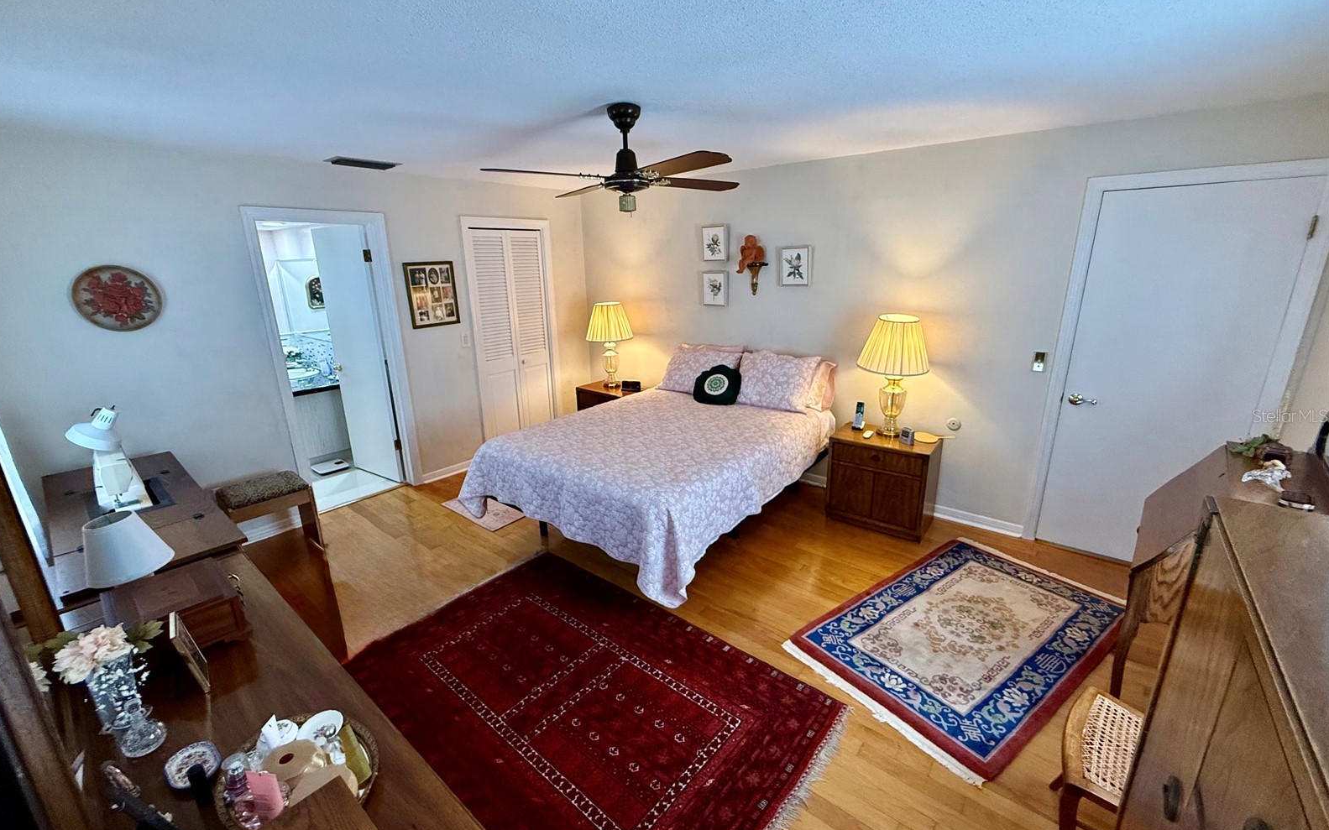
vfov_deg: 74.8
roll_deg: +0.1
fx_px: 543
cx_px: 660
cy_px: 415
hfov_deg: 101.5
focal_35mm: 15
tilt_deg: -14.5
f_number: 2.2
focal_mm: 2.22
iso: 400
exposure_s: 1/120
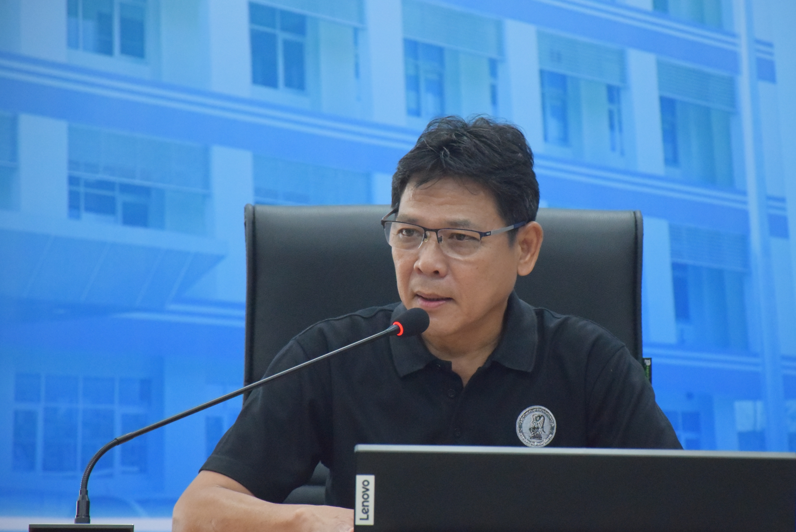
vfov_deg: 5.6
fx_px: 5399
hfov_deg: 8.4
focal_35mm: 244
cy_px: 287
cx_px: 447
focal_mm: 140
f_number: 5.6
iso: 6400
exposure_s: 1/250
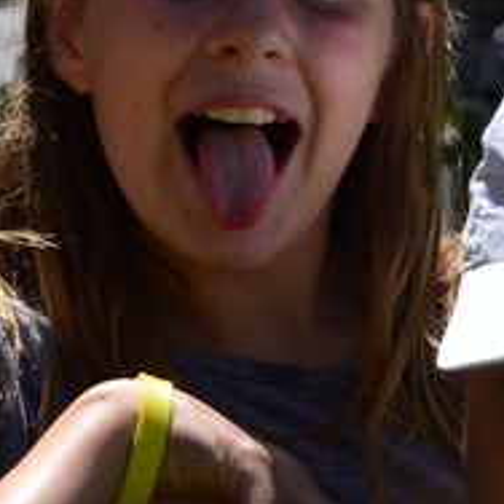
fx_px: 4118
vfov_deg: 7.0
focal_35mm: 250
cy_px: -15
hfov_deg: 7.0
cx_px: -3
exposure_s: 1/800
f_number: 4.8
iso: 100
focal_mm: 36
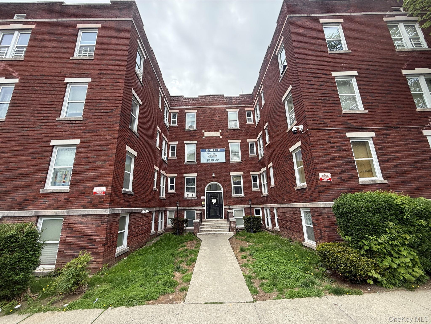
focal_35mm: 14
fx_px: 174
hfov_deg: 102.1
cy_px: 162
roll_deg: +1.0
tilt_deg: +16.5
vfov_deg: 85.7
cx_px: 216
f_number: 2.2
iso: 50
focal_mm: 2.22
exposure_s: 1/220
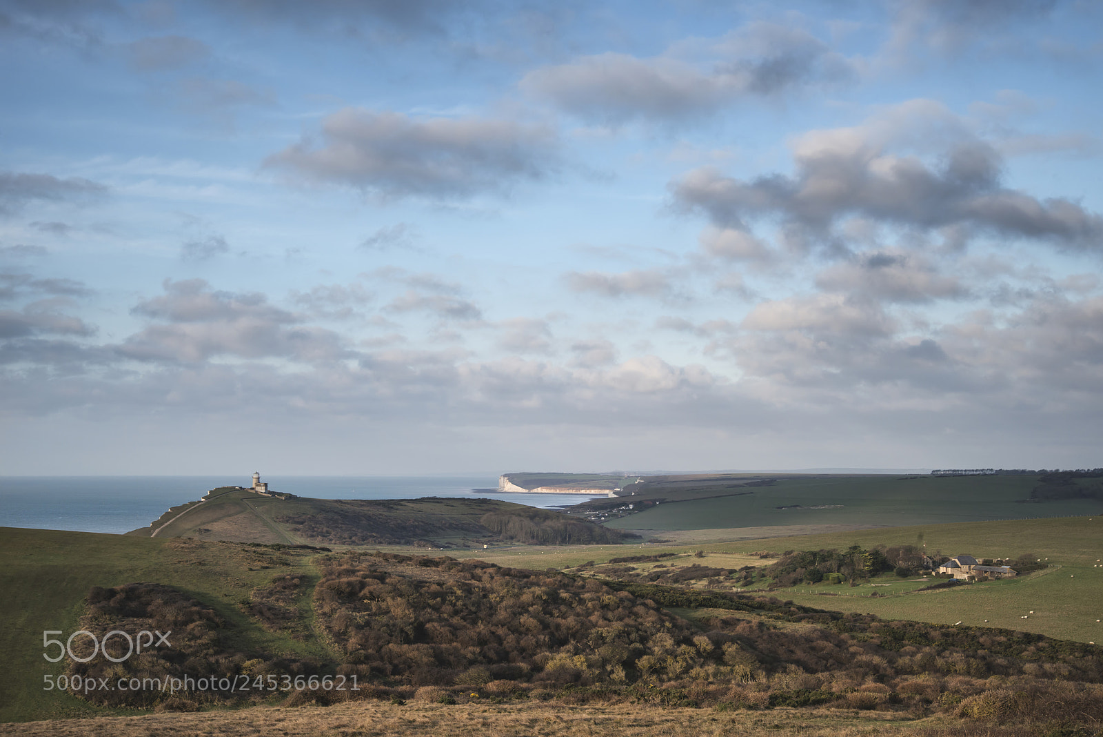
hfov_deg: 38.2
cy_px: 368
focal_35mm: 52
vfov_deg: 26.0
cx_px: 552
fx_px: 1594
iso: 500
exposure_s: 1/200
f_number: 11
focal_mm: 52
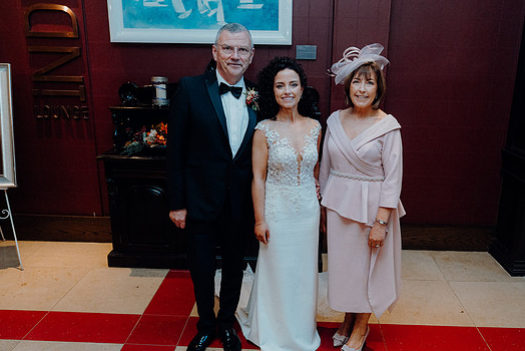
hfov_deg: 60.2
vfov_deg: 42.4
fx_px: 452
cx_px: 285
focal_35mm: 31
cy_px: 182
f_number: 3.5
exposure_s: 1/125
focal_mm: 28
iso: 3200
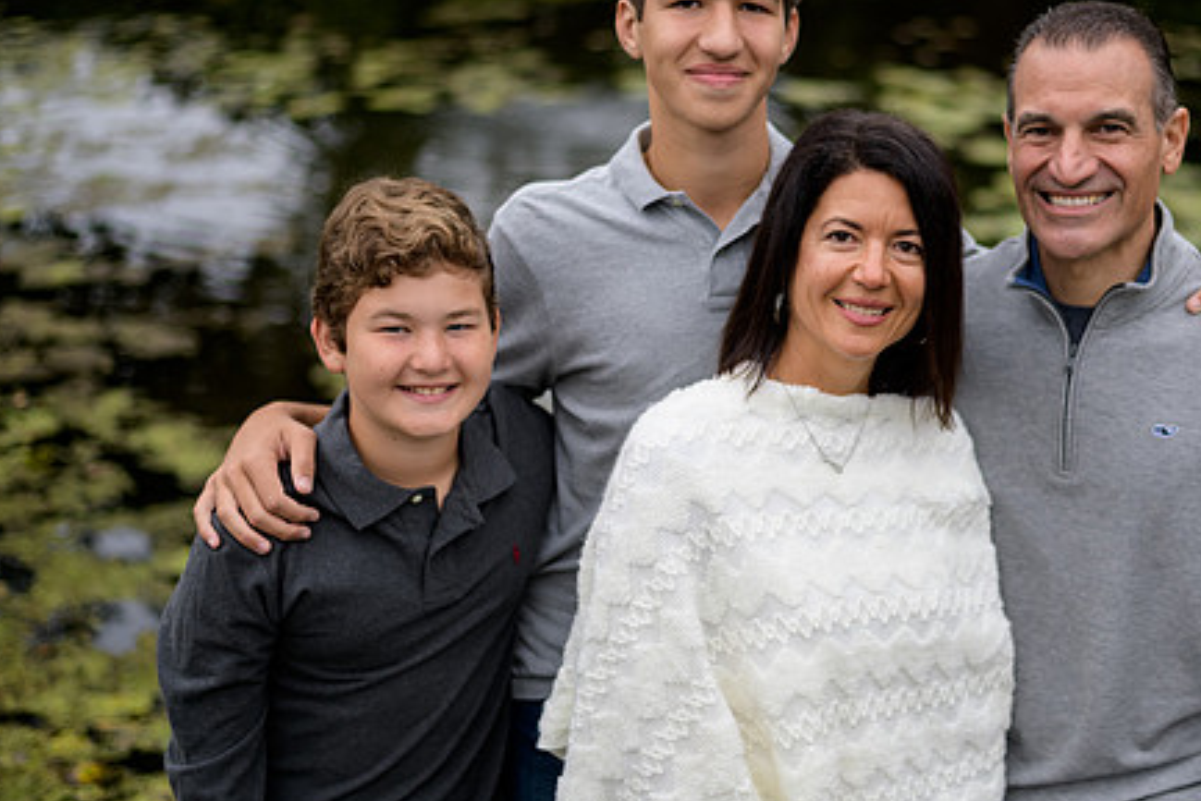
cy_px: 334
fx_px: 2236
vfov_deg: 20.3
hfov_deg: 29.9
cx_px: 763
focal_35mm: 67
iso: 200
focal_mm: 50
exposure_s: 1/640
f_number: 2
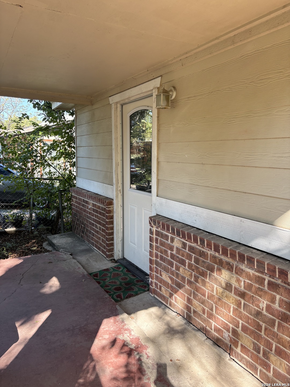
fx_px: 290
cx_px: 145
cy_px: 194
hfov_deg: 53.1
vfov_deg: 67.3
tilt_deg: -7.8
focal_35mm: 26
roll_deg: -0.6
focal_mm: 5.96
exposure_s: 1/242
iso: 64
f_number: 1.6
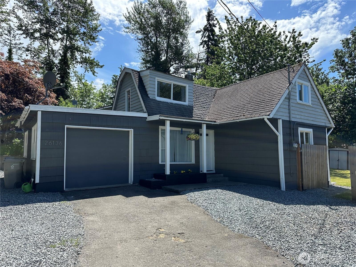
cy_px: 134
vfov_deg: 56.8
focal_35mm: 24
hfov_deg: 71.6
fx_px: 247
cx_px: 178
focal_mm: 6.86
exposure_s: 1/2660
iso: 80
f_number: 1.78
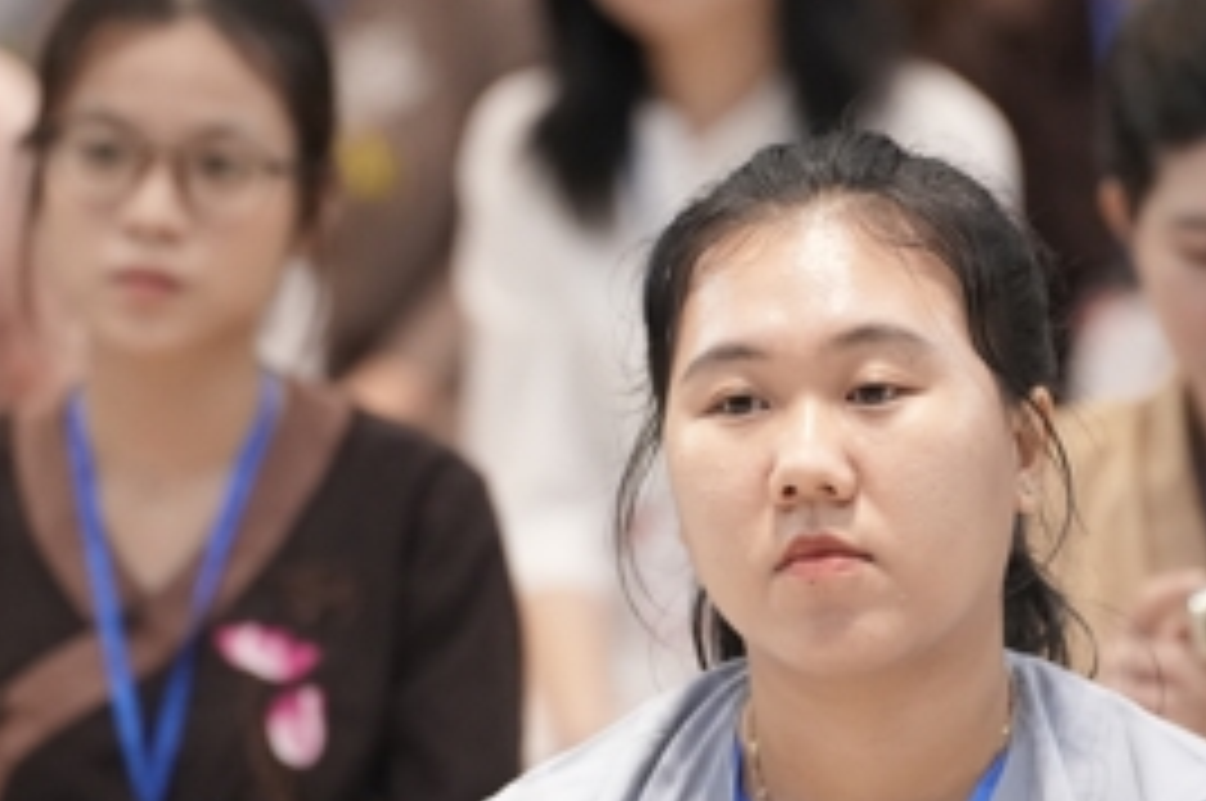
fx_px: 12179
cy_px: 538
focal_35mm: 364
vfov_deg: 3.8
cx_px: 621
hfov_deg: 5.7
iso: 4000
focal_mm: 150
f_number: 2.8
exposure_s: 1/320
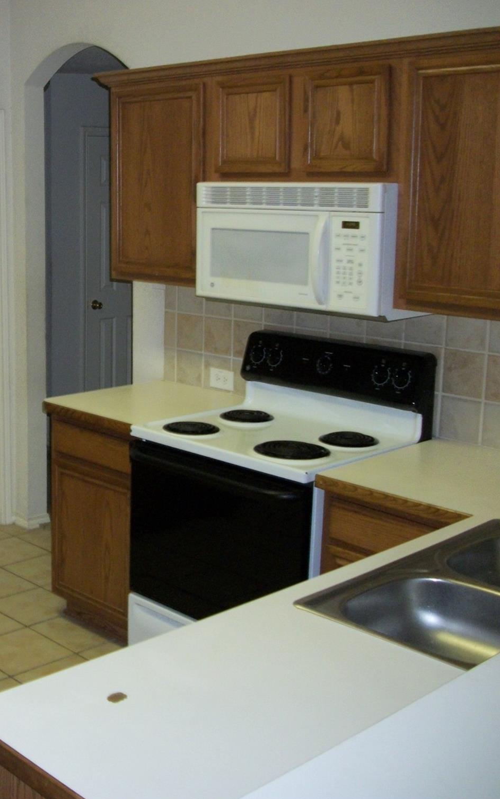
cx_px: -17
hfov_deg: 26.3
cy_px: 397
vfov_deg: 43.5
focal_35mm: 46
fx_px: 1003
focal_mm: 5.7
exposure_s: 1/30
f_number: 2.9
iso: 160
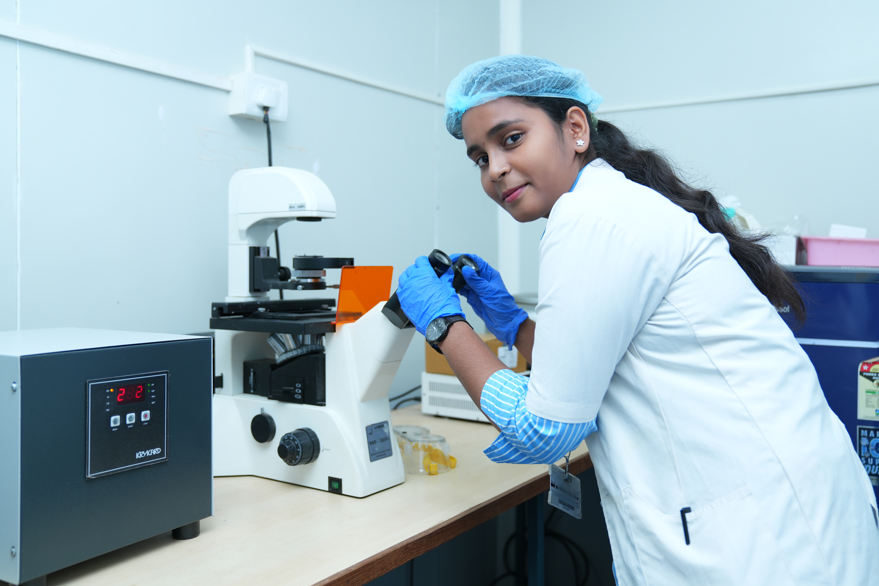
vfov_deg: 41.1
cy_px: 270
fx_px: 781
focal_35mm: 32
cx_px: 469
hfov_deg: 58.7
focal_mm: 29
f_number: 2.8
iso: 200
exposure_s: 1/100
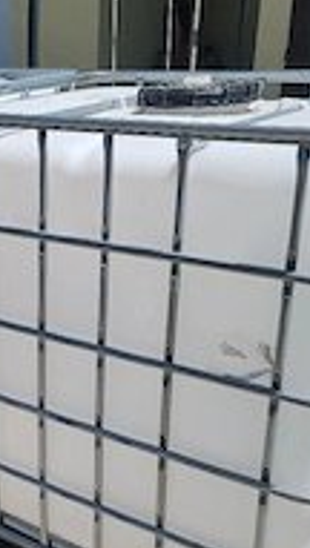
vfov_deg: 36.2
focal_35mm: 57
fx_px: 830
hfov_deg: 20.0
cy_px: 367
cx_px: -55
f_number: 1.8
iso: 20
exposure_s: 1/1000
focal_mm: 7
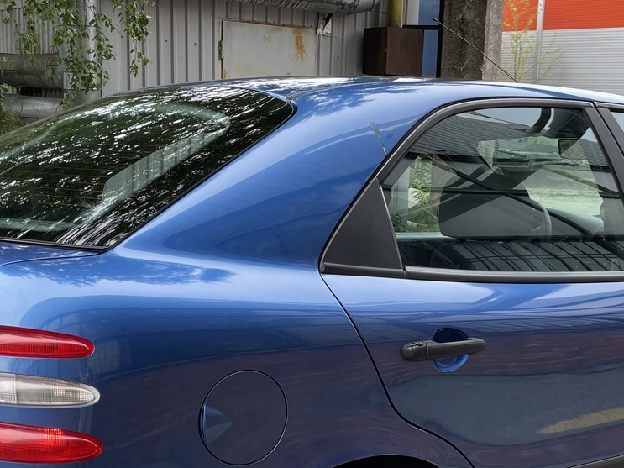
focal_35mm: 56
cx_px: 379
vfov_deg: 25.8
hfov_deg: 34.2
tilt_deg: -13.1
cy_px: 355
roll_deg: -3.2
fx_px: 1009
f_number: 1.6
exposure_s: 1/121
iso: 40
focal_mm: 4.2
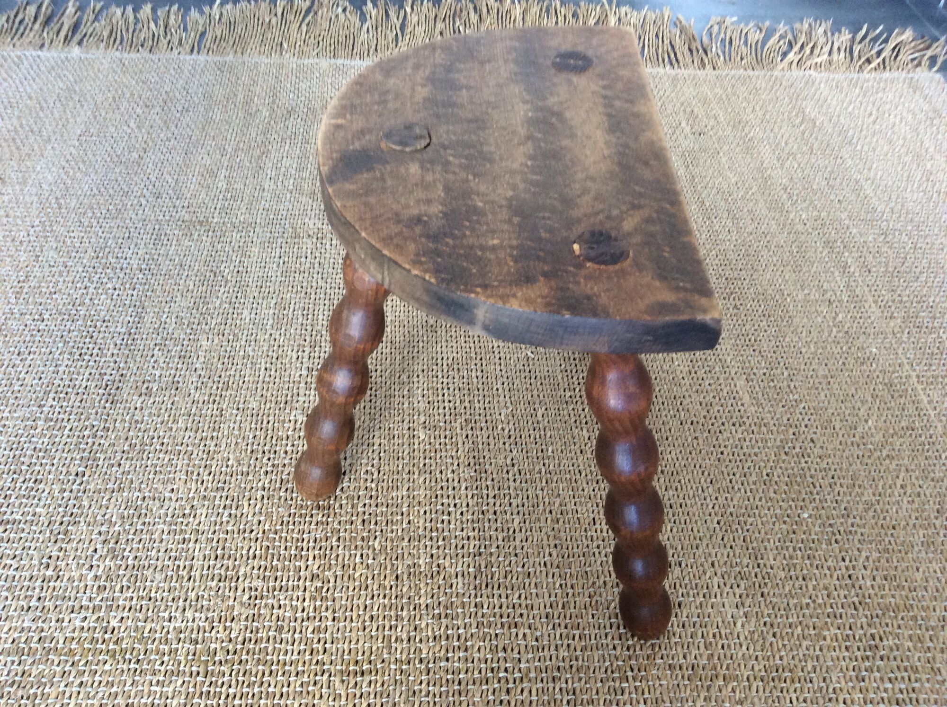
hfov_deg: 56.9
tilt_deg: -46.2
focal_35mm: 32
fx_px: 874
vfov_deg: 44.1
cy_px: 354
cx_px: 474
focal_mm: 3.3
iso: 125
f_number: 2.4
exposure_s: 1/25
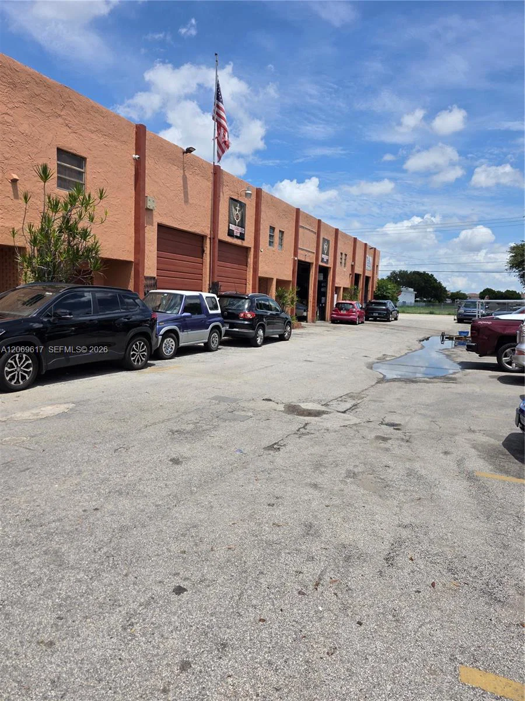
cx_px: 262
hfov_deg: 58.9
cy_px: 350
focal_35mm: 23
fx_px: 465
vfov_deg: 73.9
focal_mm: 6.3
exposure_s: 1/7944
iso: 64
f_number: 1.7
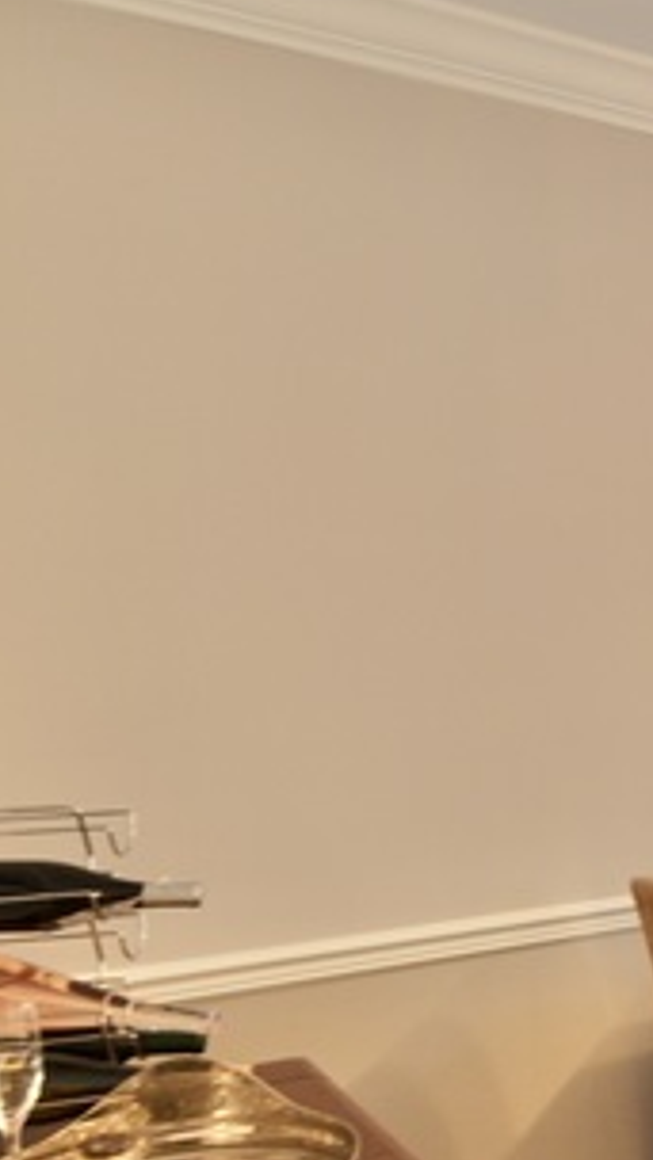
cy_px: 710
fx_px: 1374
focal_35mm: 45
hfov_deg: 21.1
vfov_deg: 45.5
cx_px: 1062
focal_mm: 11.5
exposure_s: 1/15
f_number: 2.8
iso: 250
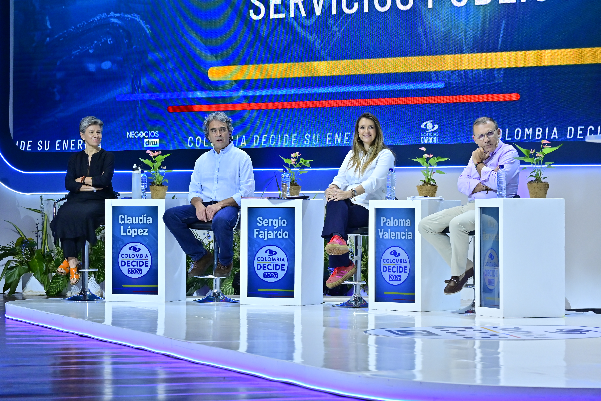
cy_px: 200
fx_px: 2053
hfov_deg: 16.7
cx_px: 300
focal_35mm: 123
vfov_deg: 11.1
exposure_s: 1/200
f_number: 6.3
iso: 1000
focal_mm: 82
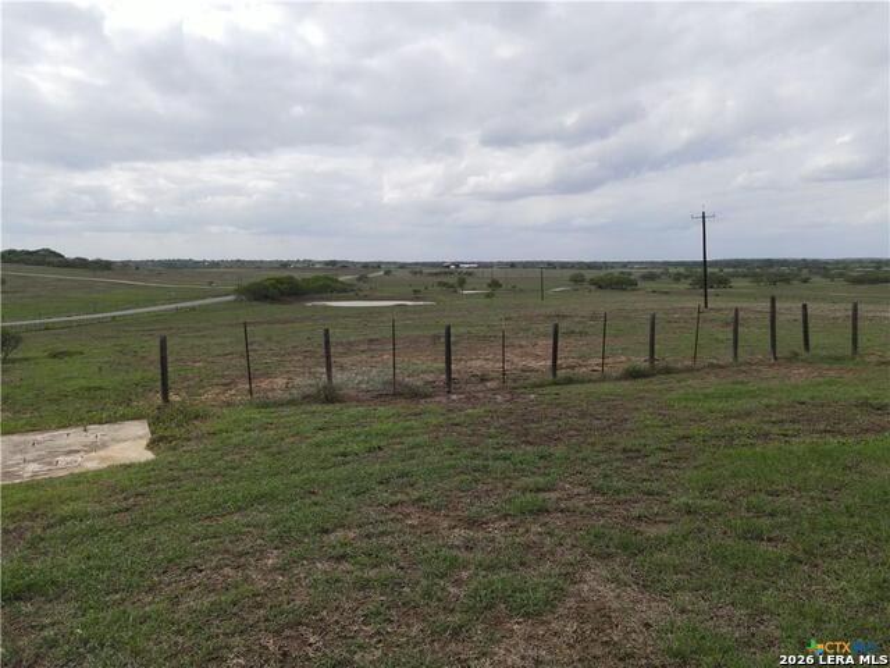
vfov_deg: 56.8
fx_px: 617
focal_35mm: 24
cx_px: 445
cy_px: 334
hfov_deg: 71.6
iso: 100
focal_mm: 4.5
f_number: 2.8
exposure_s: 1/640
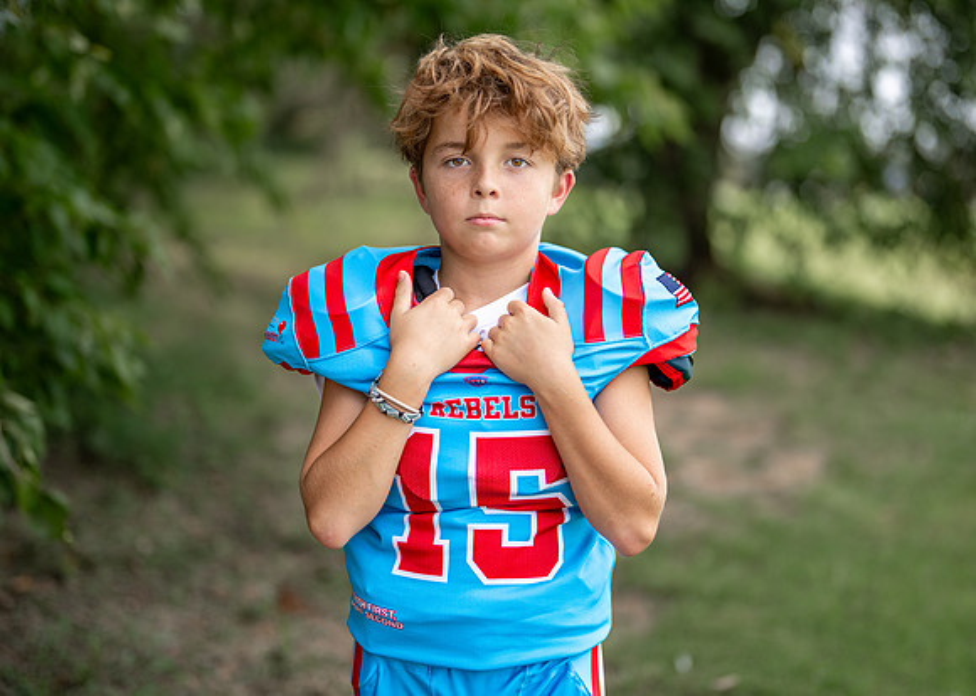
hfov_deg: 31.5
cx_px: 496
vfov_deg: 22.8
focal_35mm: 62
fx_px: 1728
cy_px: 305
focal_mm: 50
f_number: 1.2
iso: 100
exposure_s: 1/2500
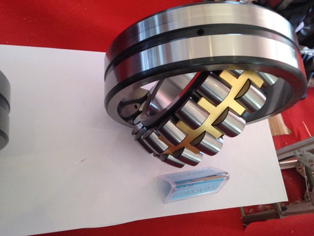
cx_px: 157
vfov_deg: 42.9
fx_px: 299
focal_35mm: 33
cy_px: 118
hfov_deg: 55.4
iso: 250
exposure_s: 1/20
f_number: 2.4
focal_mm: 4.12
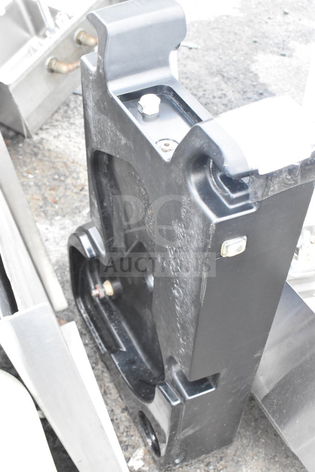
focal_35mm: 44
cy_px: 236
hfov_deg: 30.8
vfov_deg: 45.0
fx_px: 571
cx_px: 158
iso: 6400
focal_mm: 29
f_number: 9
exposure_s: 1/320
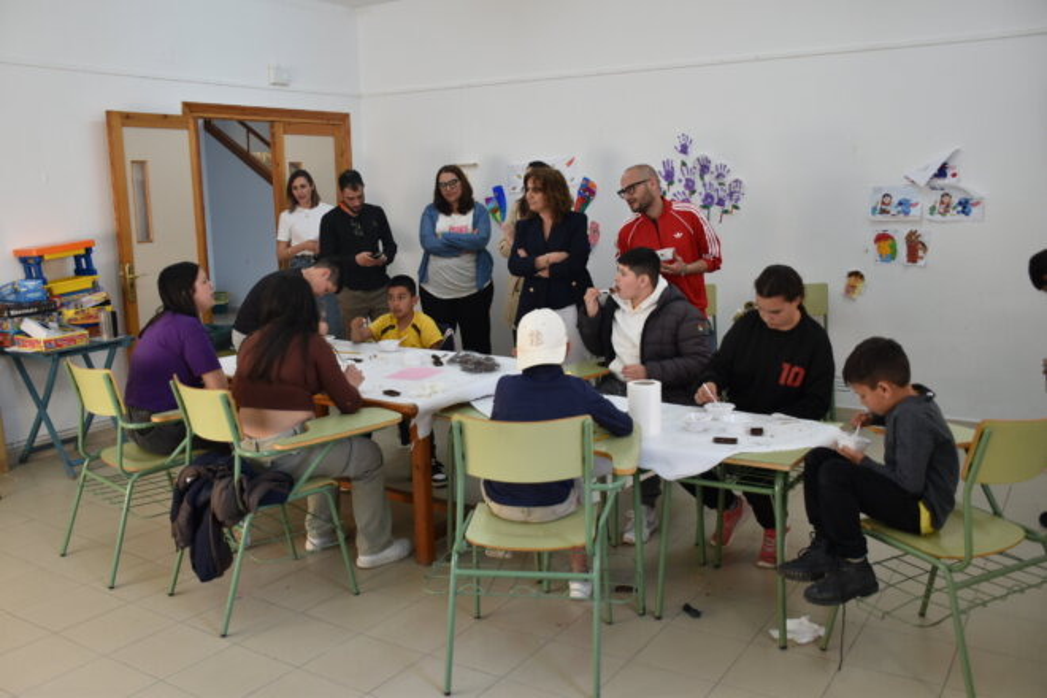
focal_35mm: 33
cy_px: 349
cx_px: 524
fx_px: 960
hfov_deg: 57.2
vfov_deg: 40.0
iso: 400
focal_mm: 22
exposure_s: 1/60
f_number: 4
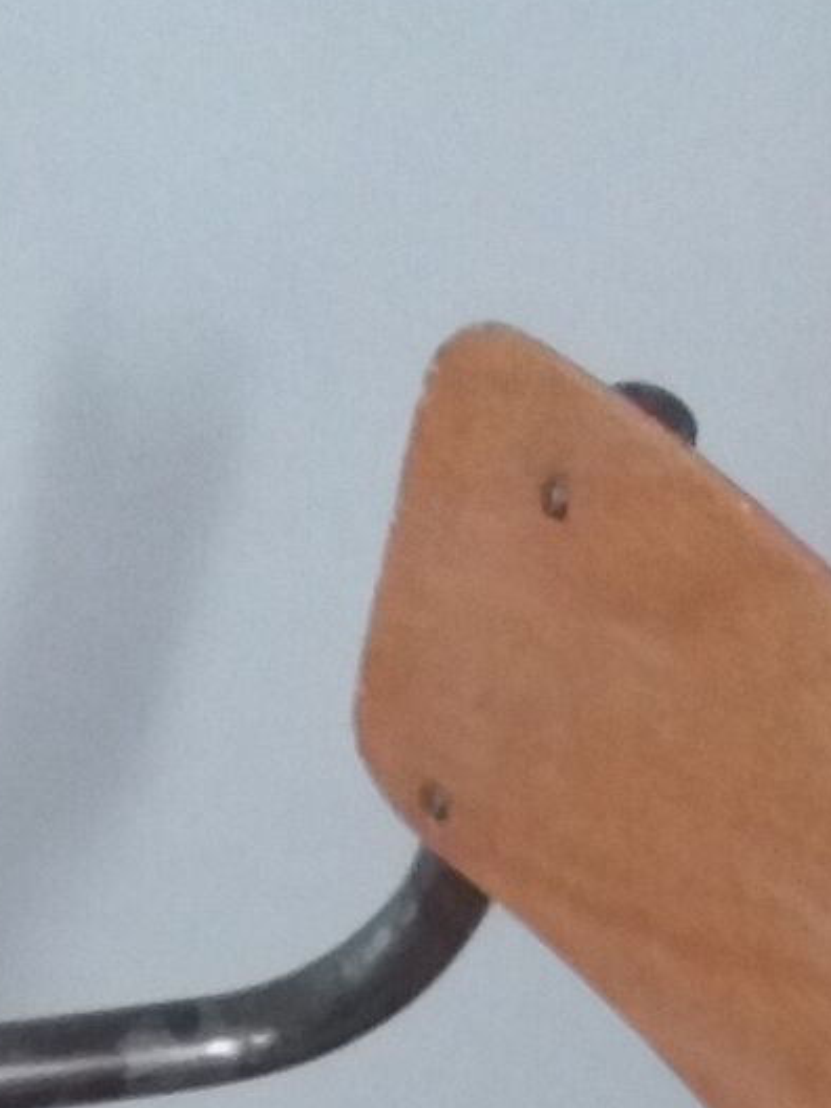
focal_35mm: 106
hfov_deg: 14.0
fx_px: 3393
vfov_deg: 16.8
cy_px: 1668
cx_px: 434
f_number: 1.9
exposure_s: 1/17
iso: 400
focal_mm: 3.7
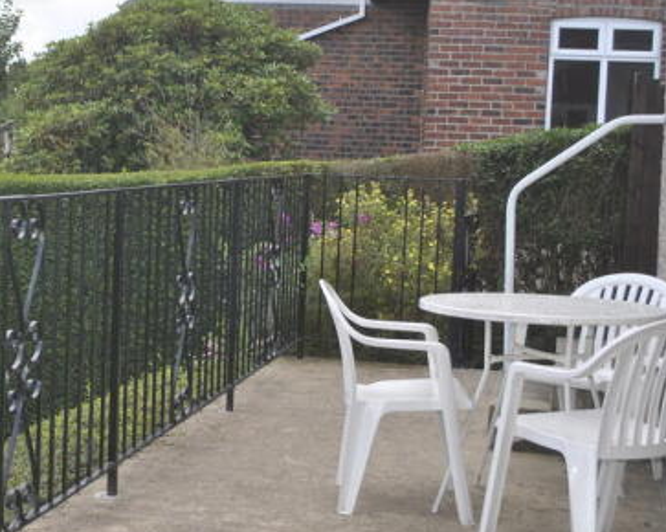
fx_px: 1399
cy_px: 265
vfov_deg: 21.5
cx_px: 157
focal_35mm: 71
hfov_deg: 26.4
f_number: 5.6
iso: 100
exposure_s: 1/200
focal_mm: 28
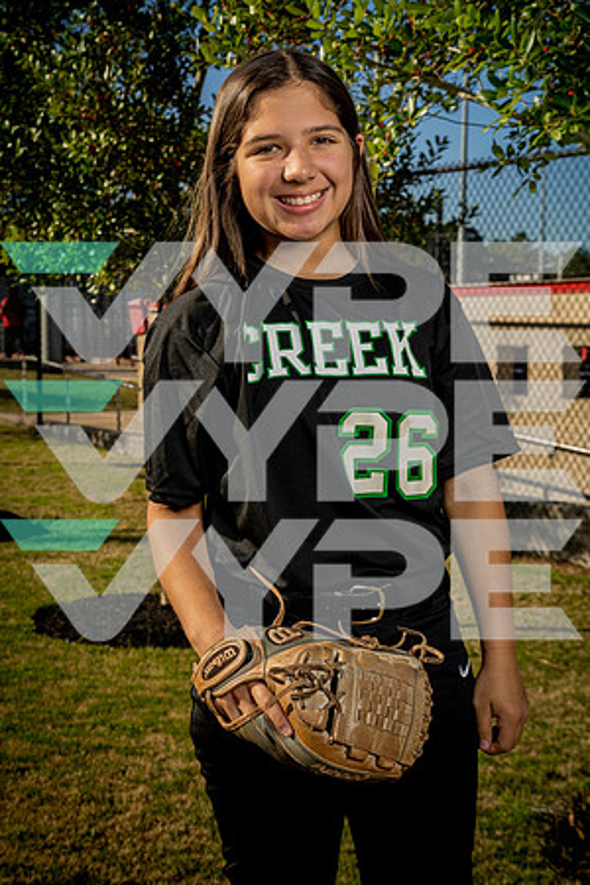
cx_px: 295
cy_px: 442
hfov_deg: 25.5
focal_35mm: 53
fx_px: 1303
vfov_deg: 37.5
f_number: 10
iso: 125
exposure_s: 1/250
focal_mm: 53
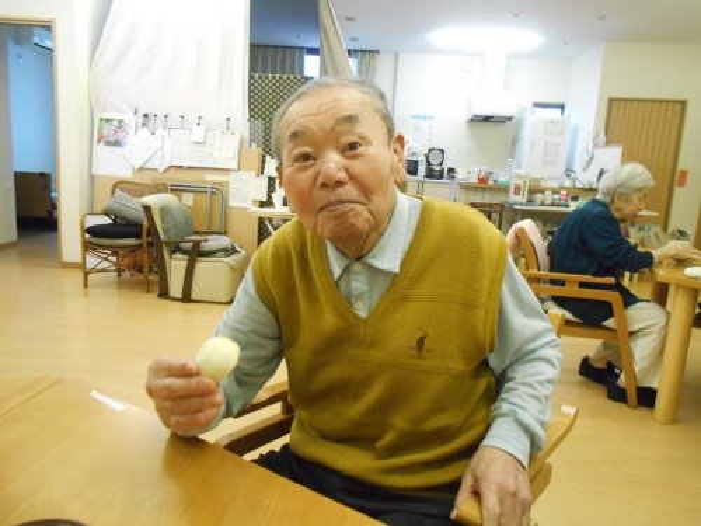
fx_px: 527
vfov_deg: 53.1
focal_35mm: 26
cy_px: 263
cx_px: 350
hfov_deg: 67.3
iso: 800
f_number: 3.2
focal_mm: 4.6
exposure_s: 1/25
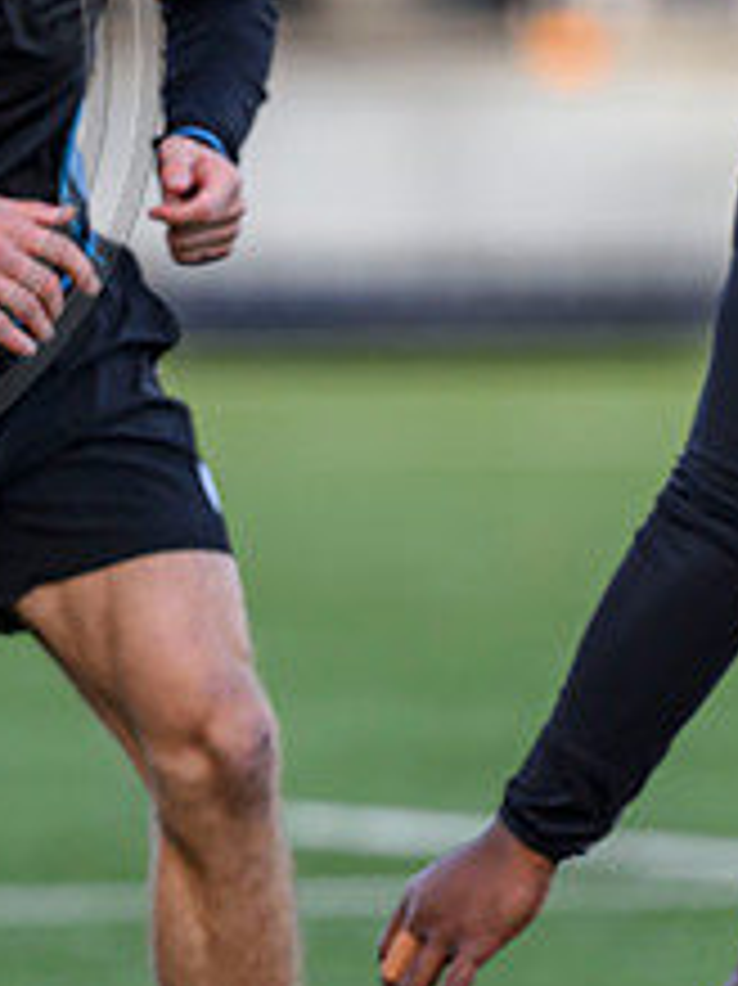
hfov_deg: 1.0
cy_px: 272
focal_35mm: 1422
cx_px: -466
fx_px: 40461
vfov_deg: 1.4
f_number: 3.5
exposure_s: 1/1250
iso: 640
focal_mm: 400
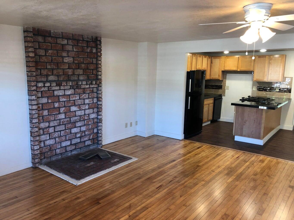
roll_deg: -0.6
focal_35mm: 28
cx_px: 147
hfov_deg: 63.4
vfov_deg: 49.8
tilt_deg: -8.7
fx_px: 238
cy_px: 110
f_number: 1.8
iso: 40
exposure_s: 1/20
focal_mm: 4
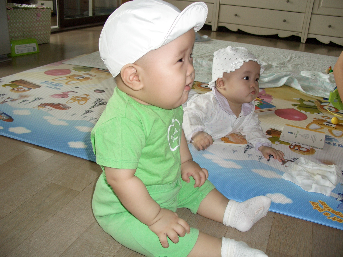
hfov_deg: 55.4
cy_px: 128
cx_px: 172
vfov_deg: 42.9
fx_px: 327
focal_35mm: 33
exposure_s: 1/60
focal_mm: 7.1
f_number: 2.8
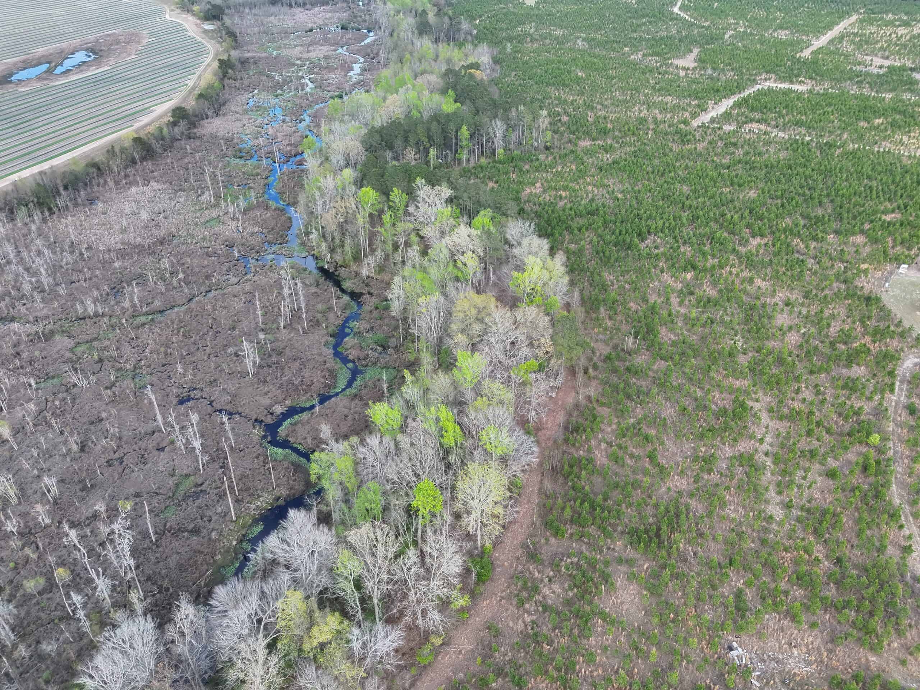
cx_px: 460
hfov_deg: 71.6
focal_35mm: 24
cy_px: 345
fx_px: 638
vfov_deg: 56.8
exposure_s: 1/800
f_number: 1.7
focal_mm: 6.72
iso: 120
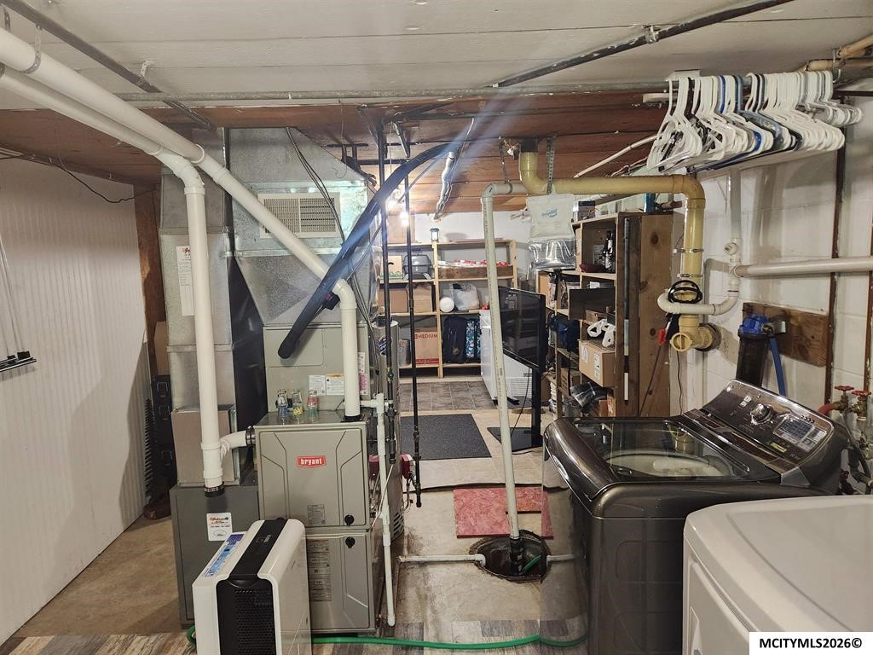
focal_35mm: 23
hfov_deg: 73.9
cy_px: 328
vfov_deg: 58.9
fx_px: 580
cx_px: 436
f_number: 1.8
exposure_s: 1/120
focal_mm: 5.4
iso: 800
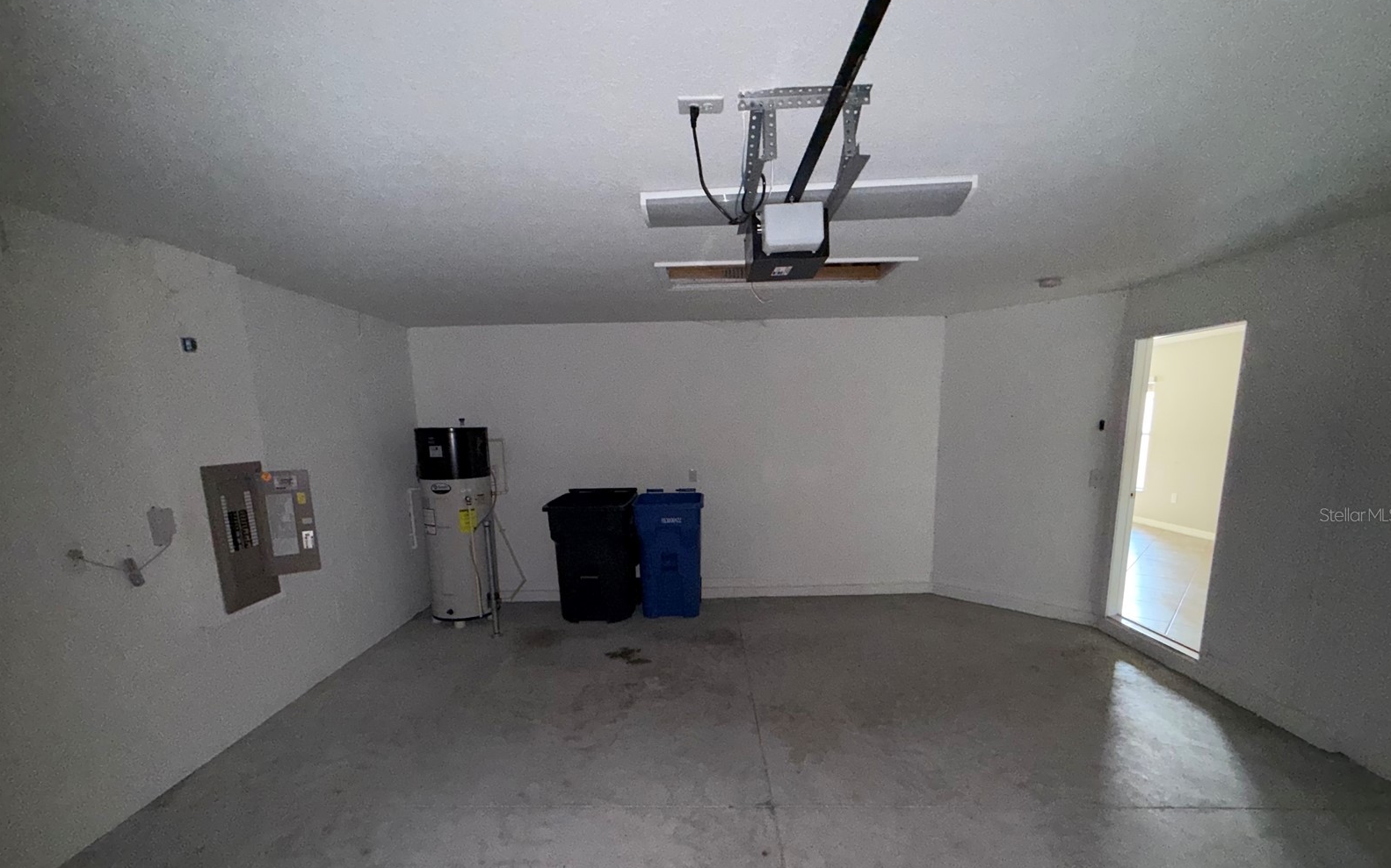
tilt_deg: -9.7
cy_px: 514
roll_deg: +1.4
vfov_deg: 74.1
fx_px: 569
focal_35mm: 15
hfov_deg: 101.5
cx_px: 699
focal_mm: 2.22
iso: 500
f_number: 2.2
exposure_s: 1/30
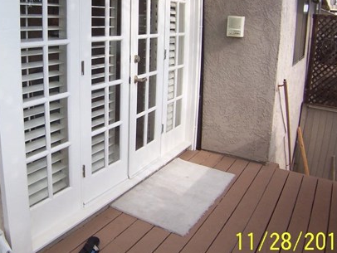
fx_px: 507
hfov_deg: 36.4
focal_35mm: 52
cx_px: 110
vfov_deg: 28.0
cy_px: 98
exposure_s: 1/500
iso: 80
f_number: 3.4
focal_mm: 5.5
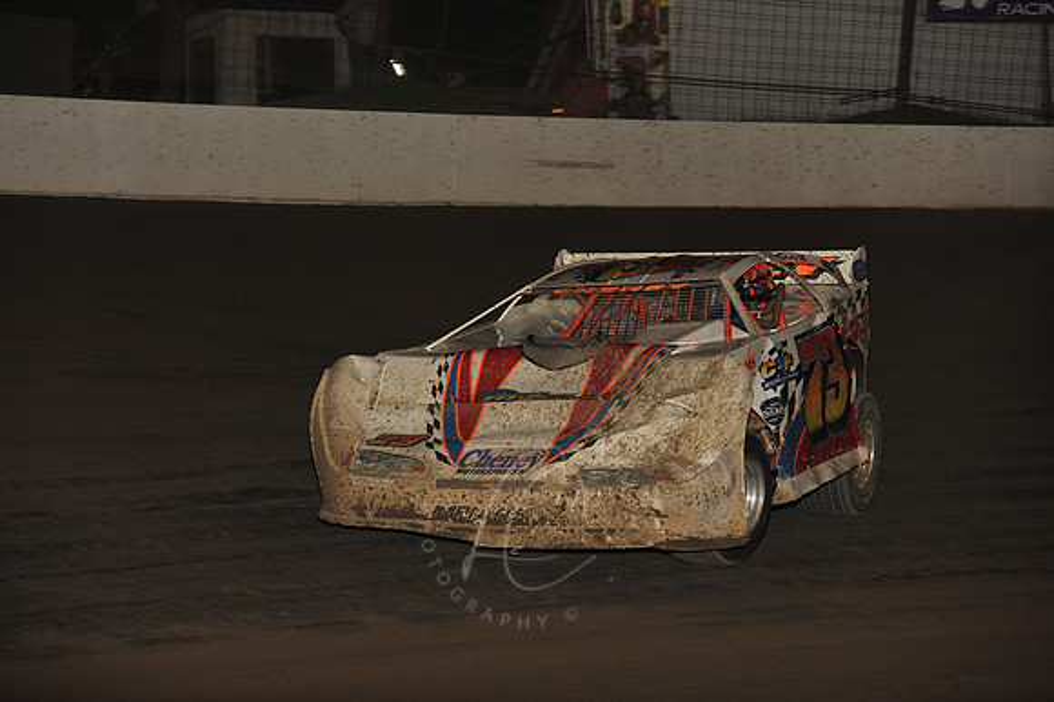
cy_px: 351
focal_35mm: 145
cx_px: 527
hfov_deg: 14.2
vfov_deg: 9.5
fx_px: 4243
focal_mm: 145
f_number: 6.3
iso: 1000
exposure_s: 1/320
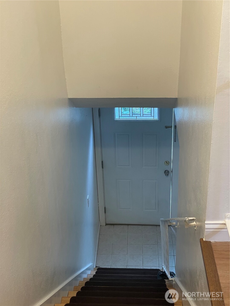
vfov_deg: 36.8
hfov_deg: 28.0
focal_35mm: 52
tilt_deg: -28.8
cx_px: 115
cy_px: 153
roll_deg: +3.2
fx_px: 461
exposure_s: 1/60
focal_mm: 6
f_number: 2
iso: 160
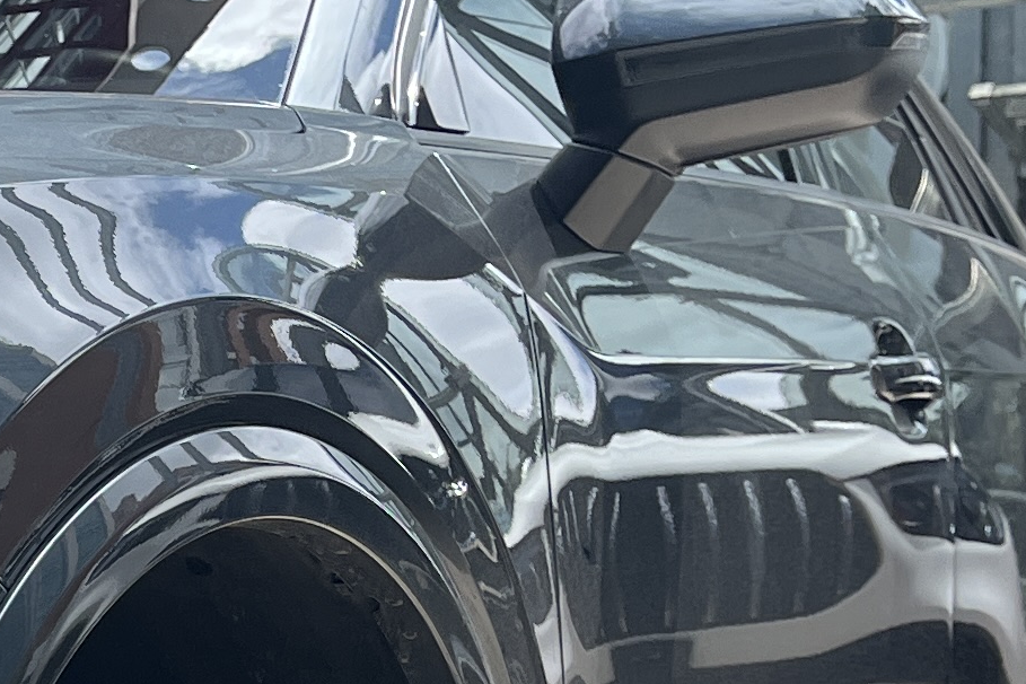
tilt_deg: +0.4
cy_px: 840
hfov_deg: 15.2
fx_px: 3420
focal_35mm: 120
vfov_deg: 11.2
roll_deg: -0.5
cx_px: -717
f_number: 1.6
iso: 50
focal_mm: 5.1
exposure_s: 1/1339
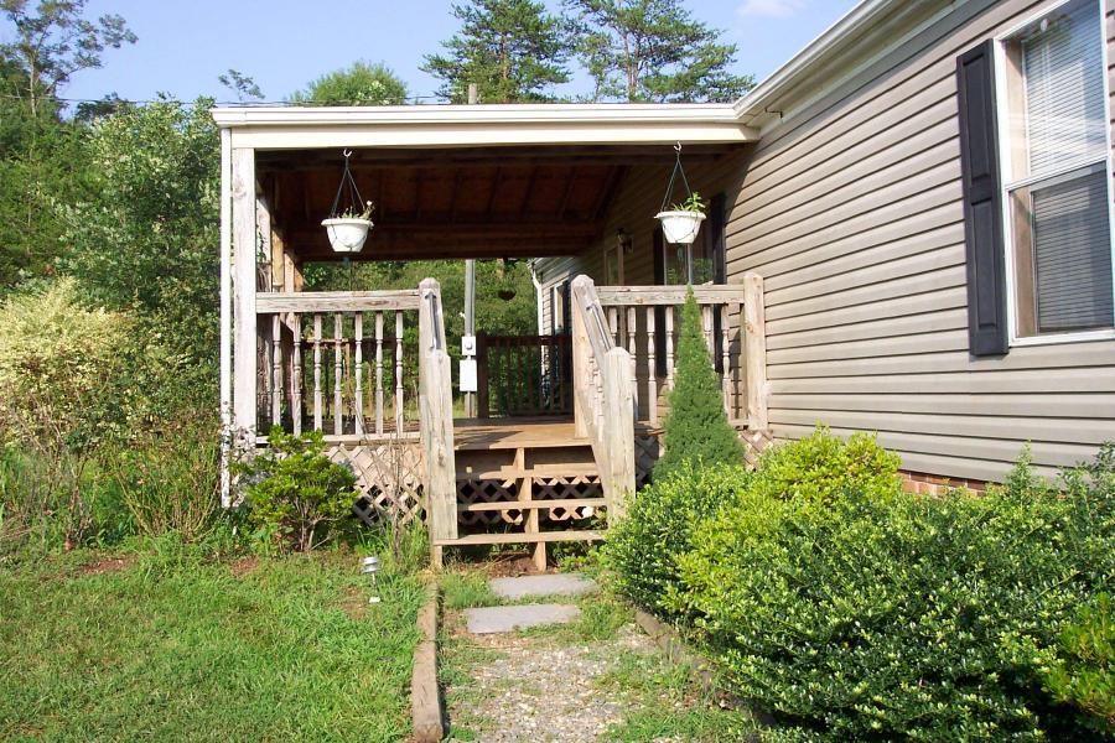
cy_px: 372
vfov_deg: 35.1
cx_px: 558
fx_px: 1177
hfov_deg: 50.7
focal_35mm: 38
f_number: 4.8
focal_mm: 8
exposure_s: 1/350
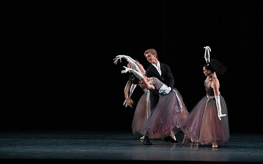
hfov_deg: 11.1
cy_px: 52
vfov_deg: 6.9
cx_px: 176
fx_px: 1355
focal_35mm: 189
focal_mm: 134
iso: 16000
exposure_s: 1/400
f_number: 5.6
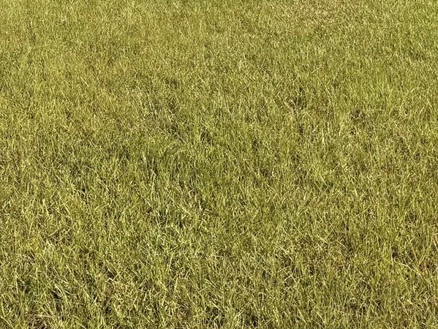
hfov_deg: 22.6
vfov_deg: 15.9
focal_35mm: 82
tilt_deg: +1.0
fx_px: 1038
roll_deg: -1.7
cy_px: -224
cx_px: -27
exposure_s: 1/4405
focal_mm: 6.76
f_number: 1.78
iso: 80
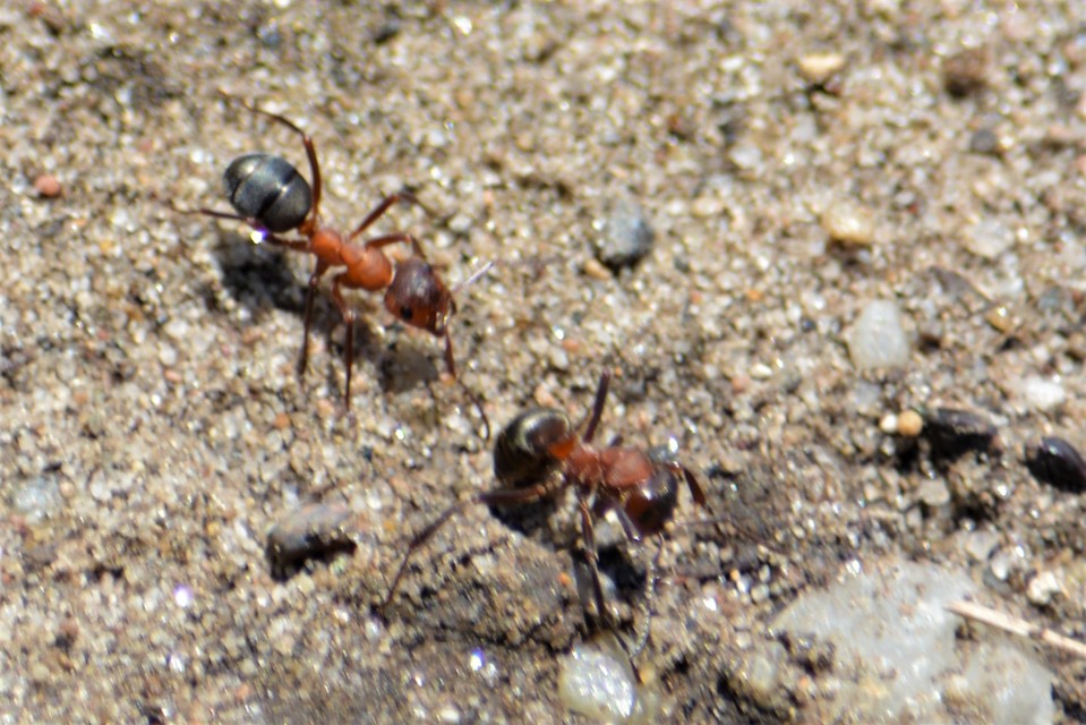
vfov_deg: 3.1
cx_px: 543
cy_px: 362
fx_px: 13578
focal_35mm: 450
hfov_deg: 4.6
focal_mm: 300
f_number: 8
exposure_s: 1/200
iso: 100
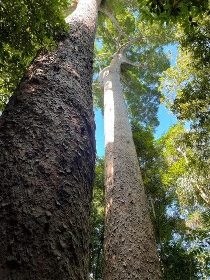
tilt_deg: +51.9
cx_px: 105
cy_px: 140
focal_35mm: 26
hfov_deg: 53.1
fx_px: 210
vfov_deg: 67.3
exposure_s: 1/121
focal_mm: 4.2
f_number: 1.6
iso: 40
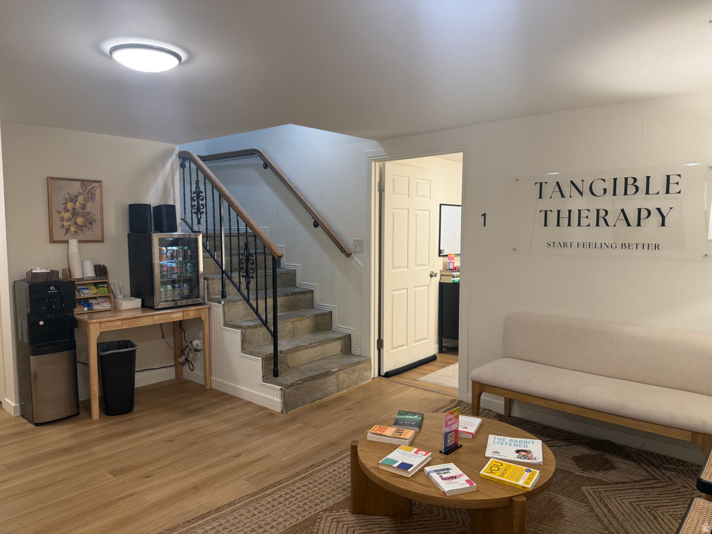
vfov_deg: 56.8
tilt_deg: -4.4
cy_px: 267
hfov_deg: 71.6
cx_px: 356
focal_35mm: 24
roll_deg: -0.4
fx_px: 494
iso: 200
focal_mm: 6.76
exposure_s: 1/120
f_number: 1.78
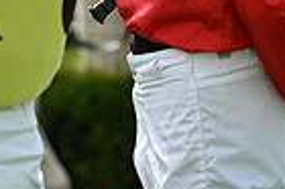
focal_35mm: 828
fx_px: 6547
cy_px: -184
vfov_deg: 1.7
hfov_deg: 2.5
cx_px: -155
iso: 500
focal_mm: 200
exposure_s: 1/1600
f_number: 5.6
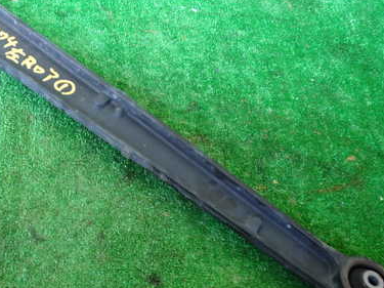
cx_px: 117
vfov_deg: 30.2
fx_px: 532
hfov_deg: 39.0
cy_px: 119
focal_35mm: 48
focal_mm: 5.4
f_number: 2.3
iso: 400
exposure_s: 1/30
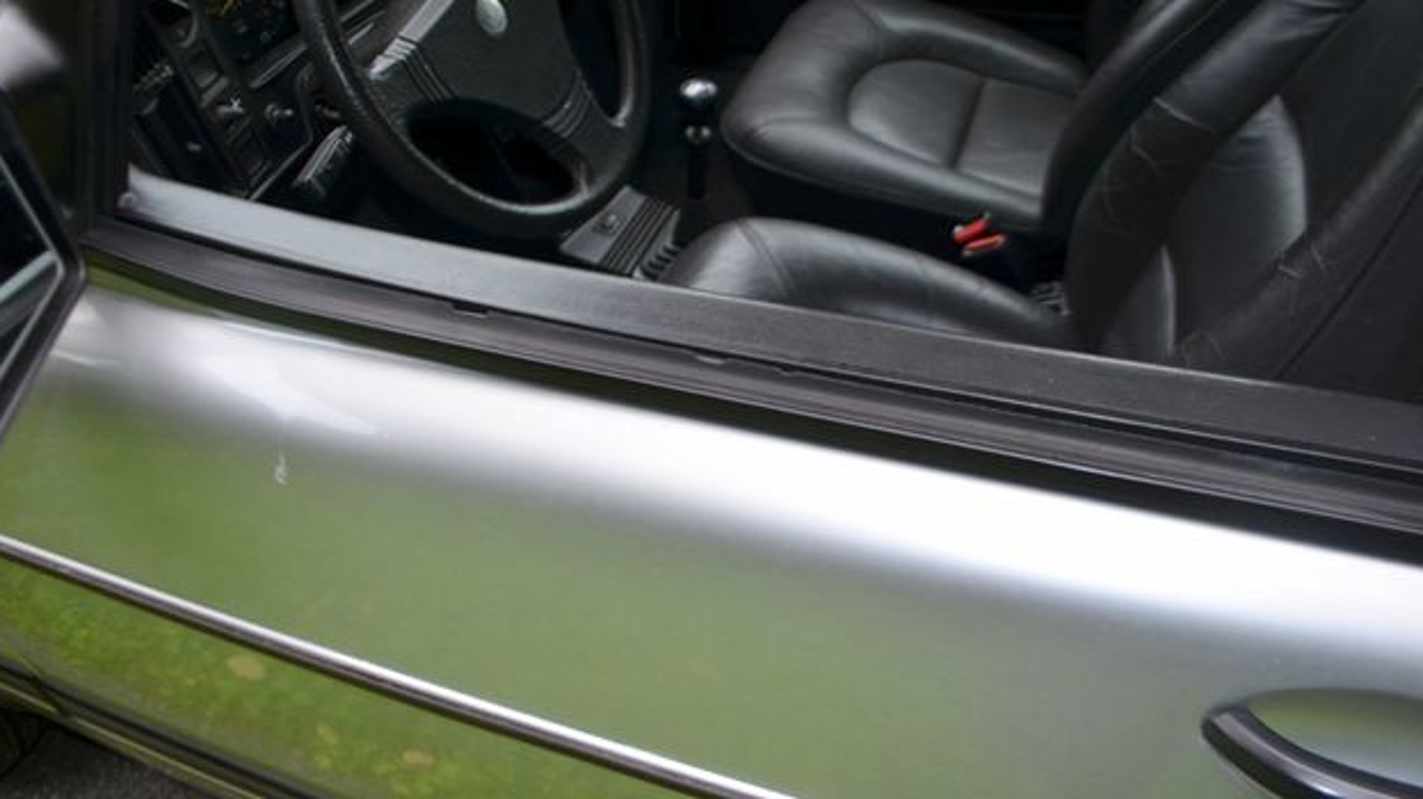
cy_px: 370
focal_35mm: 29
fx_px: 1094
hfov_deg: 66.1
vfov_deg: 40.1
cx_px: 699
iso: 160
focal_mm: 18
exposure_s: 1/200
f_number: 3.5
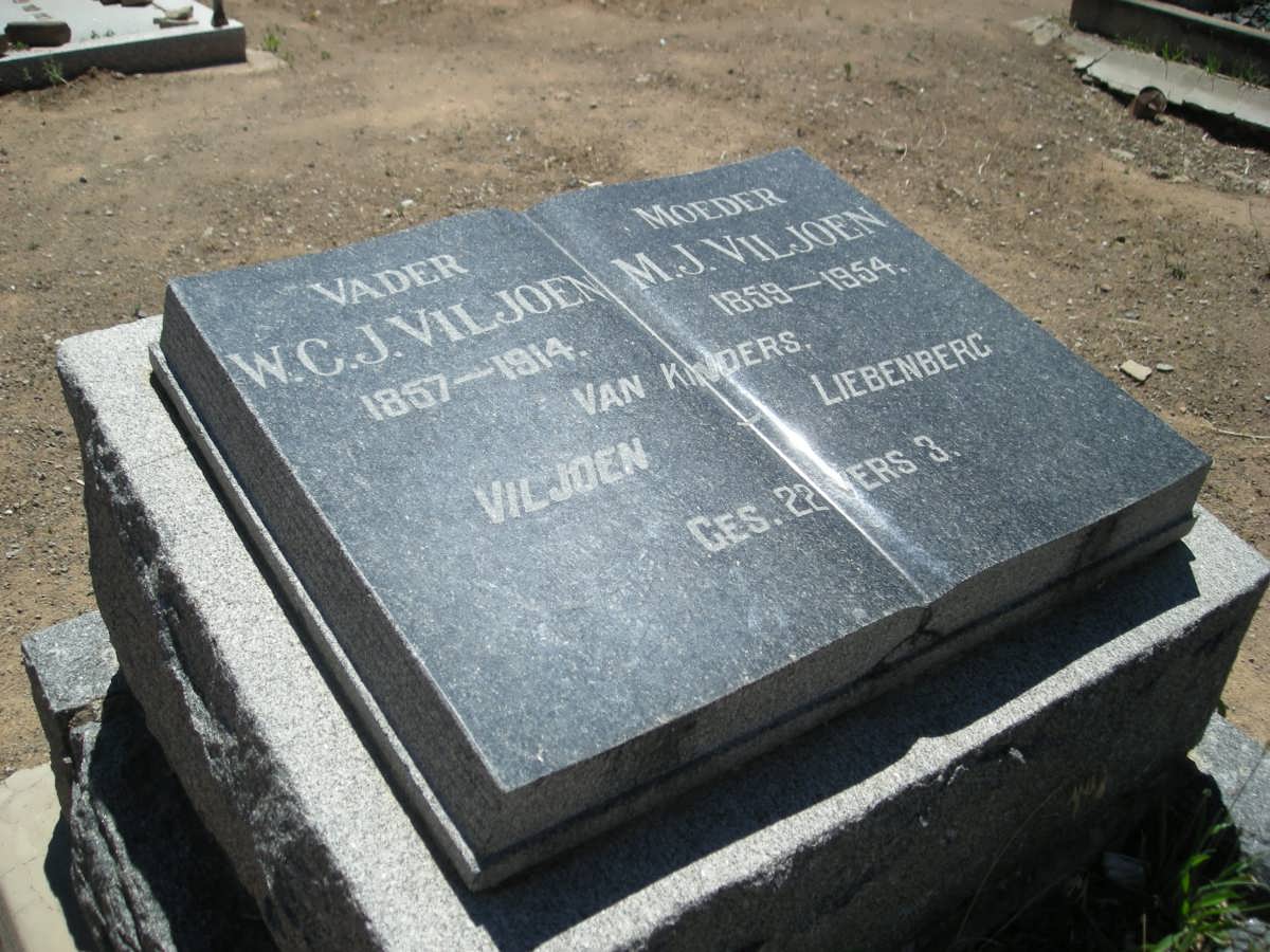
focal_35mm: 35
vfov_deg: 40.7
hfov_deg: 52.6
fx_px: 1284
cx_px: 635
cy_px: 476
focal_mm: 5.7
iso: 50
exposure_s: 1/232
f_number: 5.7
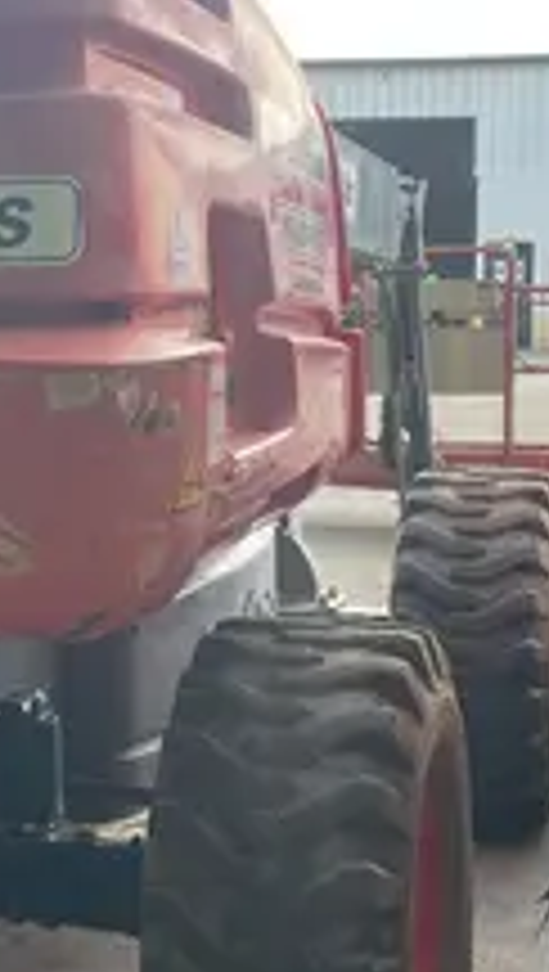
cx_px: -220
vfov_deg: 29.3
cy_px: 493
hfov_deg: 15.7
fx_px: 1858
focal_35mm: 72
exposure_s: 1/485
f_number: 1.6
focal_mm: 4.2
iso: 32
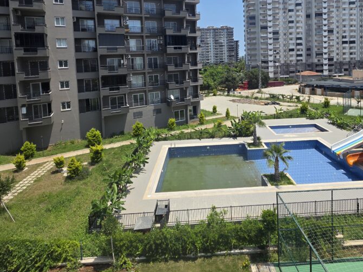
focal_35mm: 20
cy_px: 68
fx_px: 210
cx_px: 199
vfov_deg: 62.2
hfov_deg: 81.5
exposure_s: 1/2352
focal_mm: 2.2
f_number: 1.9
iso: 40
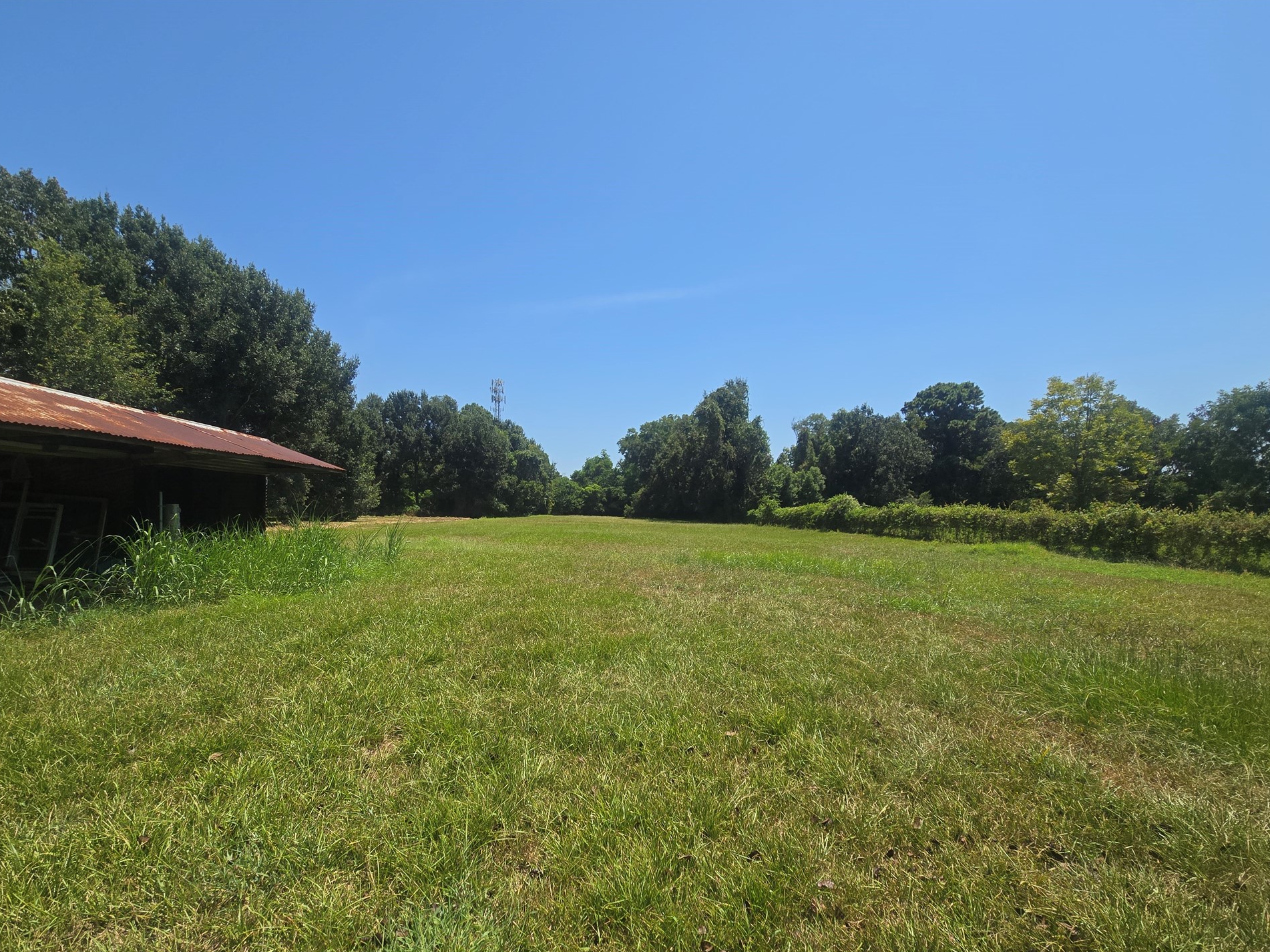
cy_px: 511
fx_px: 514
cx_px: 610
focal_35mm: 14
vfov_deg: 85.5
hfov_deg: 102.0
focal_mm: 2.2
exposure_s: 1/2730
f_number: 2.2
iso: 50
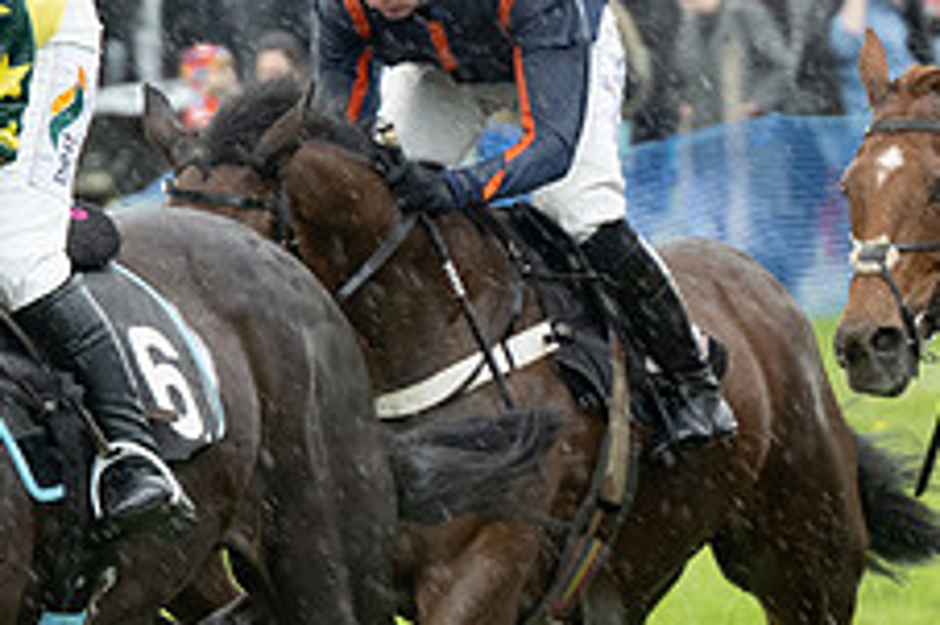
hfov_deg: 3.7
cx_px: -66
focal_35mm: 555
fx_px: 14481
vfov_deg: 2.5
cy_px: 298
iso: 2000
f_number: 4
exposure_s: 1/500
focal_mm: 145
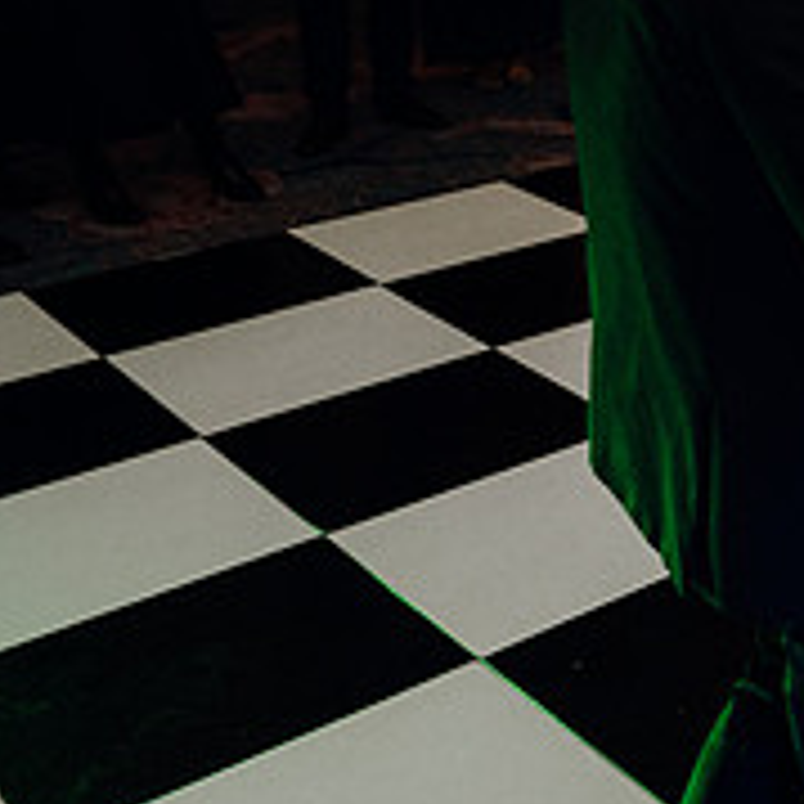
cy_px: 182
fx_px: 1734
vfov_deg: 25.7
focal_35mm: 66
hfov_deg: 20.9
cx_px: 1298
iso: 2500
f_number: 3.5
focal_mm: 24
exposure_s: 1/160
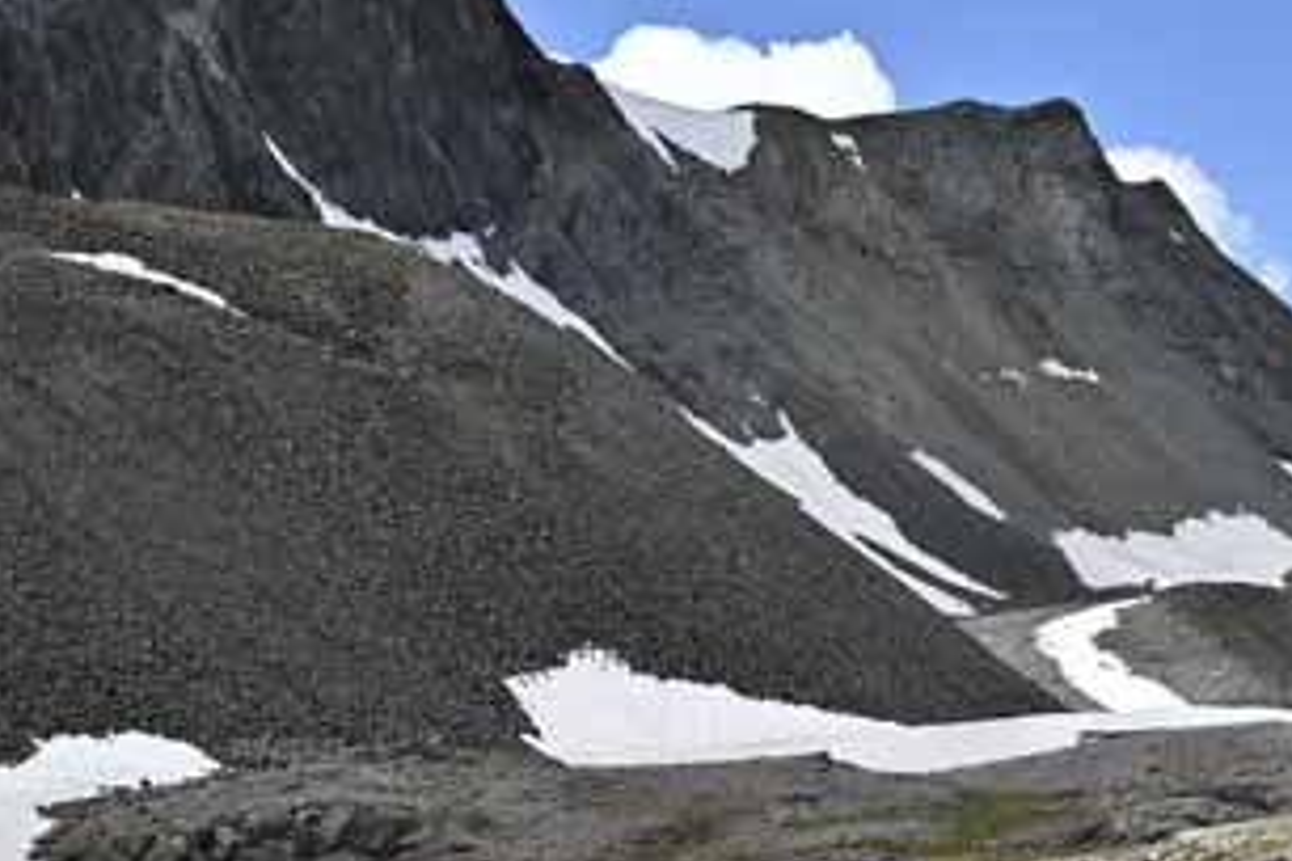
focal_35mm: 115
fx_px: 4127
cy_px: 749
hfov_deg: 17.6
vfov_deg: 11.8
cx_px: 1064
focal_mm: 44
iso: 64
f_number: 7.1
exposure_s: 1/320
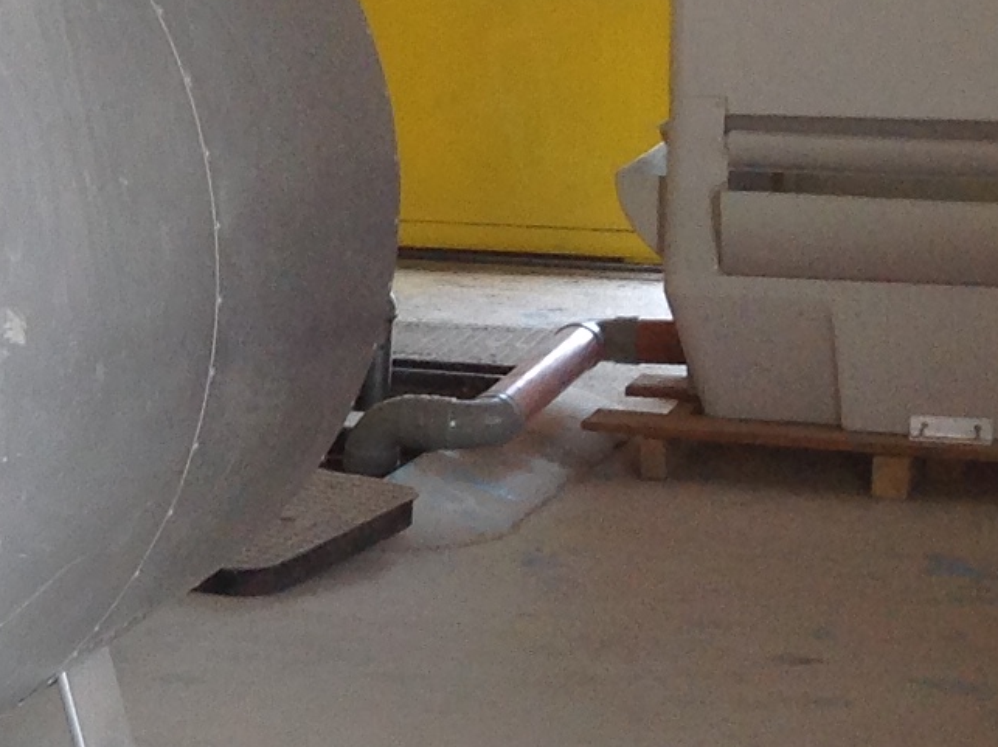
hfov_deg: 13.0
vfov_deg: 10.5
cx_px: -636
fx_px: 4061
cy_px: 179
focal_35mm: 141
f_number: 2.4
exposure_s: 1/120
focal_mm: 4.28
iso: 80
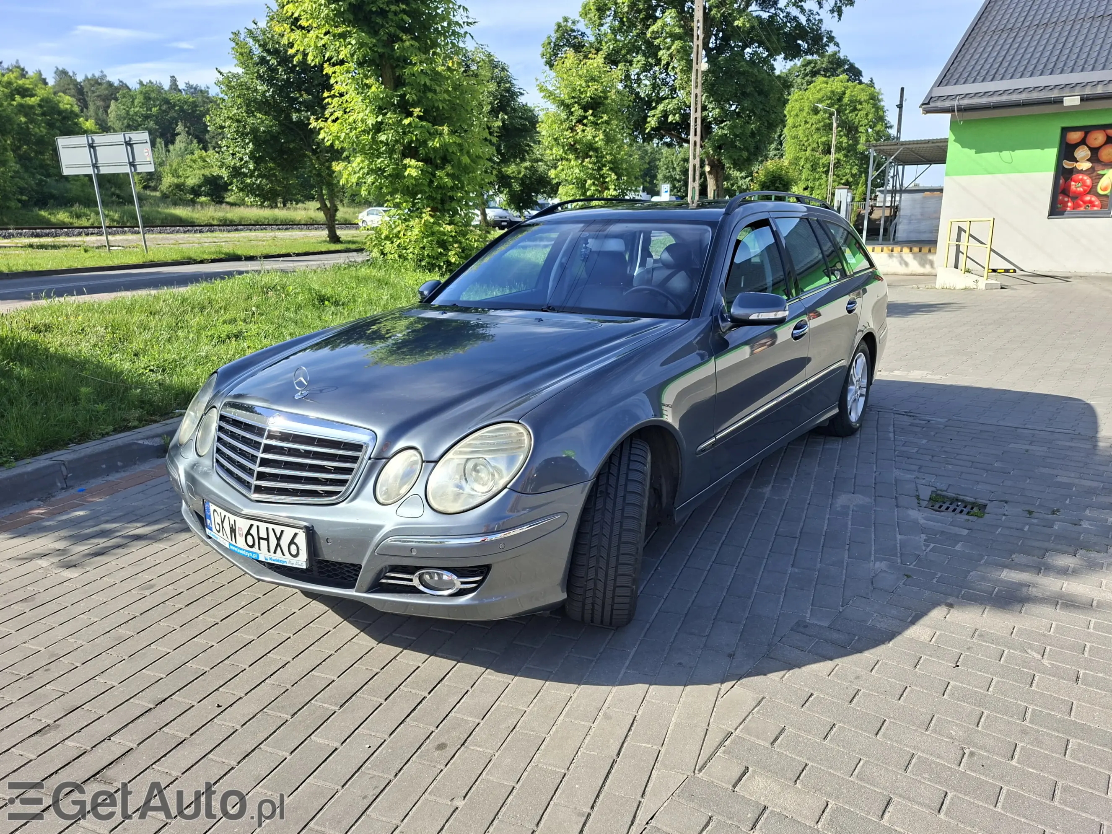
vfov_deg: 58.9
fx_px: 739
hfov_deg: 73.9
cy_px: 417
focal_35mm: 23
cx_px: 556
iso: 50
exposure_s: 1/1325
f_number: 1.8
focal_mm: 5.54
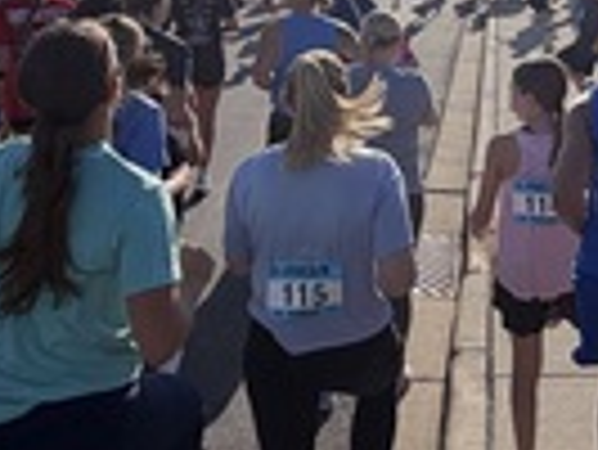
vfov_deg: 23.6
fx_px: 1003
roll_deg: -0.8
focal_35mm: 58
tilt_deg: +0.0
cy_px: -52
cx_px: 526
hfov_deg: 31.8
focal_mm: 2.22
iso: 20
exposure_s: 1/1795
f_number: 2.2
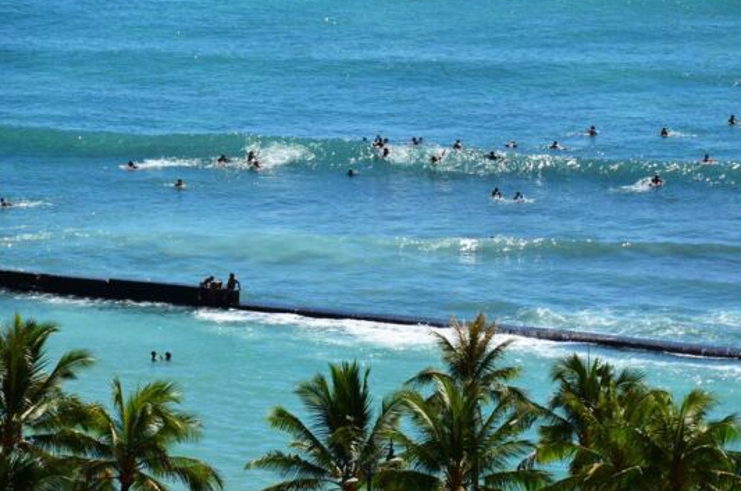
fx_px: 7394
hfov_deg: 5.7
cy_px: 252
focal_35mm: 360
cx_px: 417
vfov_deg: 3.8
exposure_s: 1/500
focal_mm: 200
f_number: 8
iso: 100
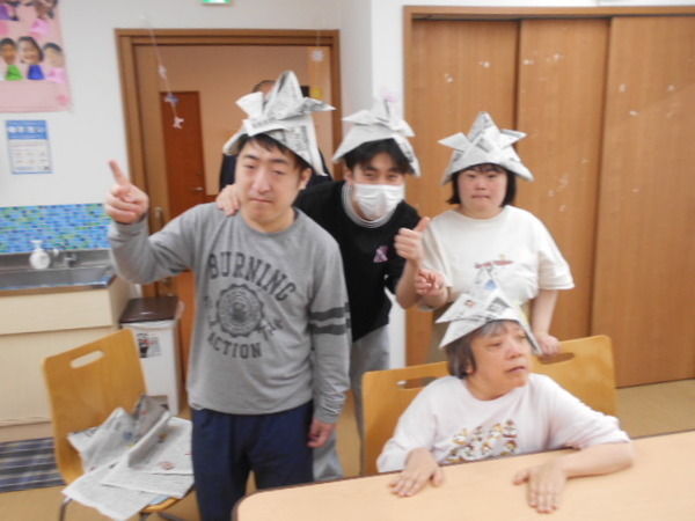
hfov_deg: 67.3
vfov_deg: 53.1
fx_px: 522
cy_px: 260
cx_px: 348
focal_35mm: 26
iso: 160
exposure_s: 1/30
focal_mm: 4.6
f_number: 3.2
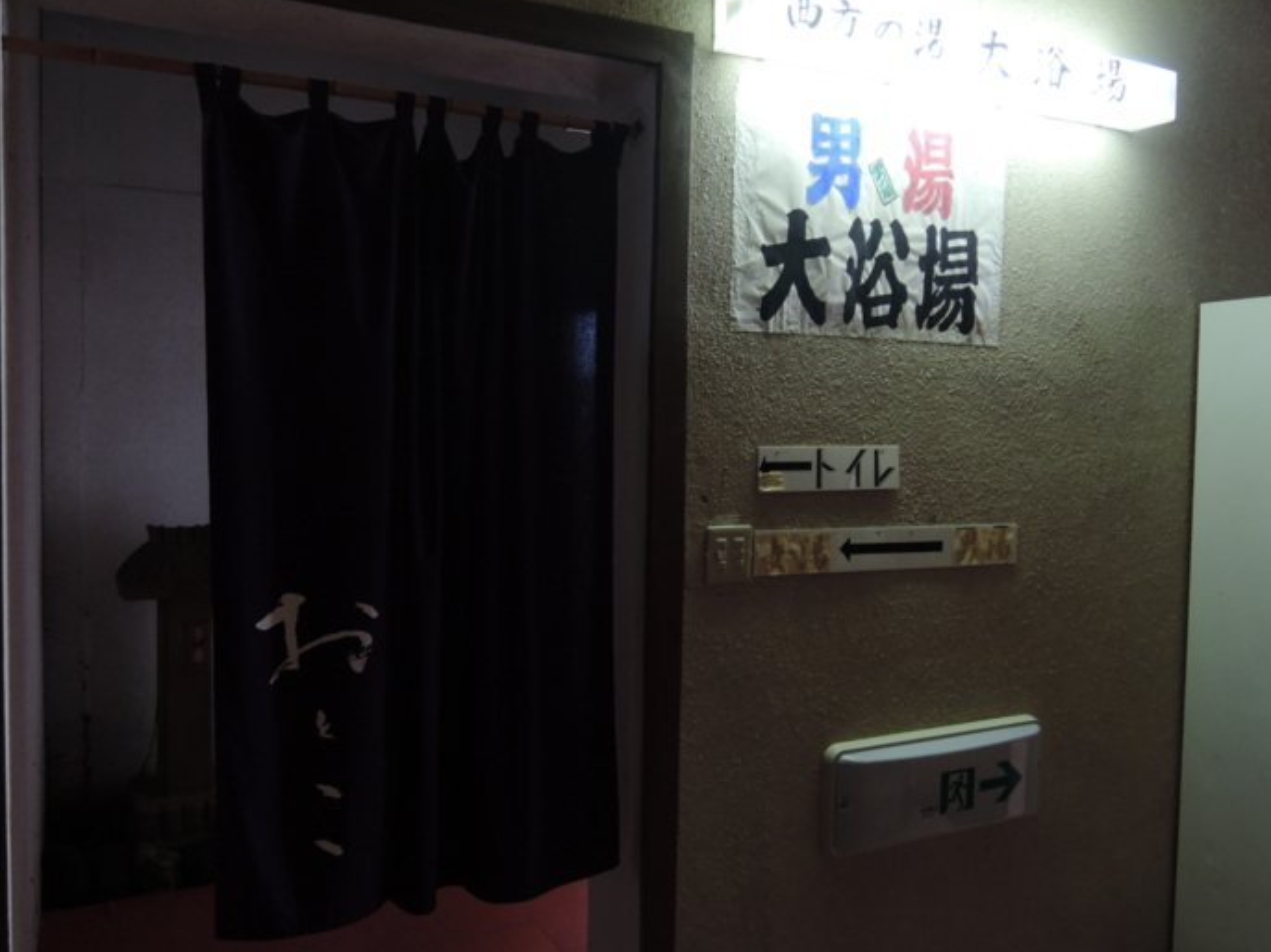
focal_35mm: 28
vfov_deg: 49.7
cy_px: 478
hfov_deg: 63.3
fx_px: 1028
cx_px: 563
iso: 400
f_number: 2.8
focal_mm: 5.1
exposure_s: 1/30
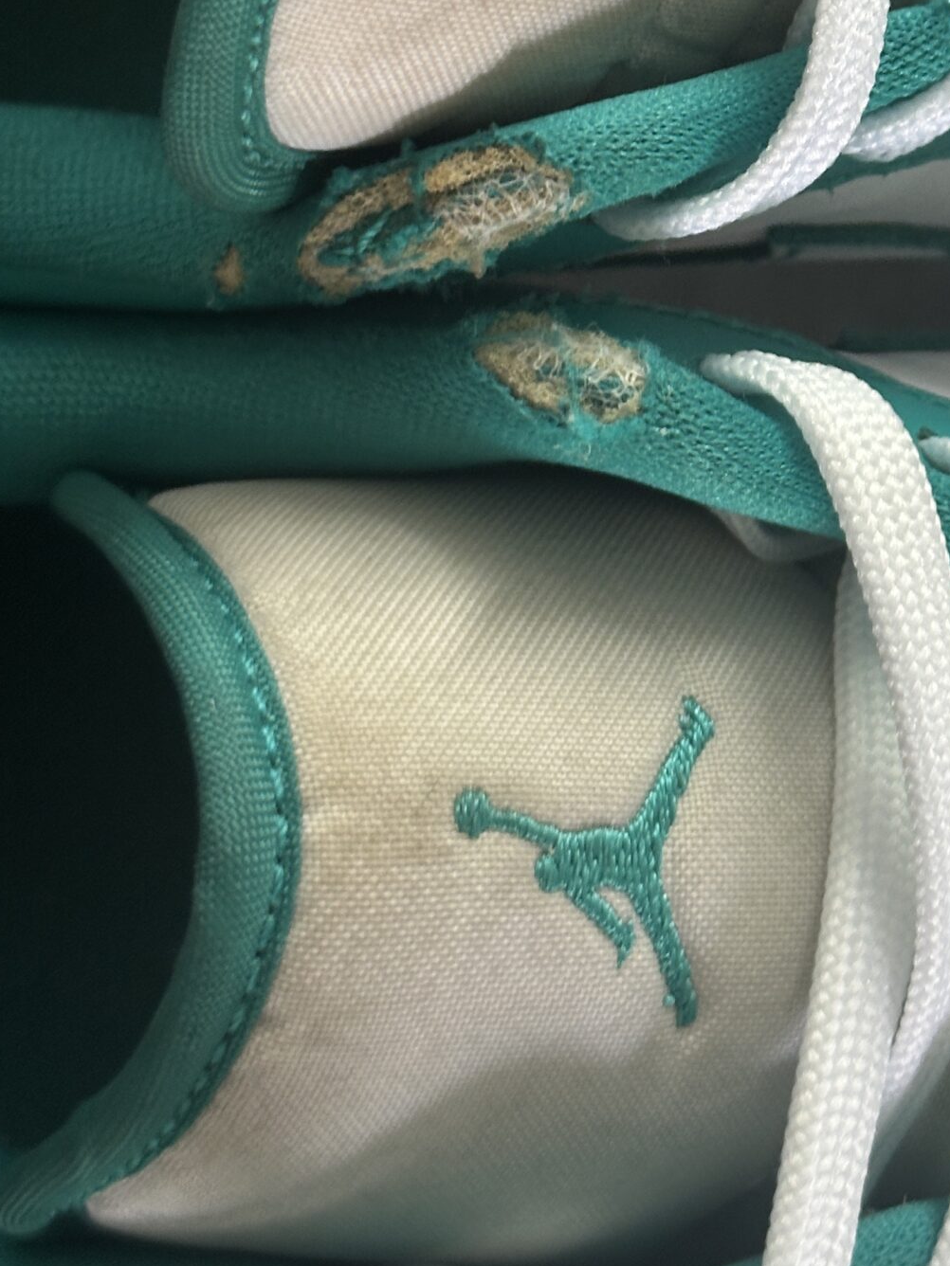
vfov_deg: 21.0
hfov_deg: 15.9
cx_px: 781
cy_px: 241
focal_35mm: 92
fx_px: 3366
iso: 125
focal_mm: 6.86
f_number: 1.78
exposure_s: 1/50
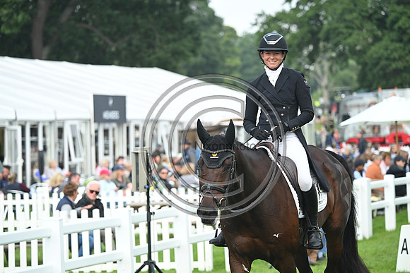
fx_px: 1936
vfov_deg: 8.1
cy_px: 136
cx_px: 205
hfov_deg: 12.1
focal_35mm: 170
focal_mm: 170
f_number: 4.8
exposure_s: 1/1250
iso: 800
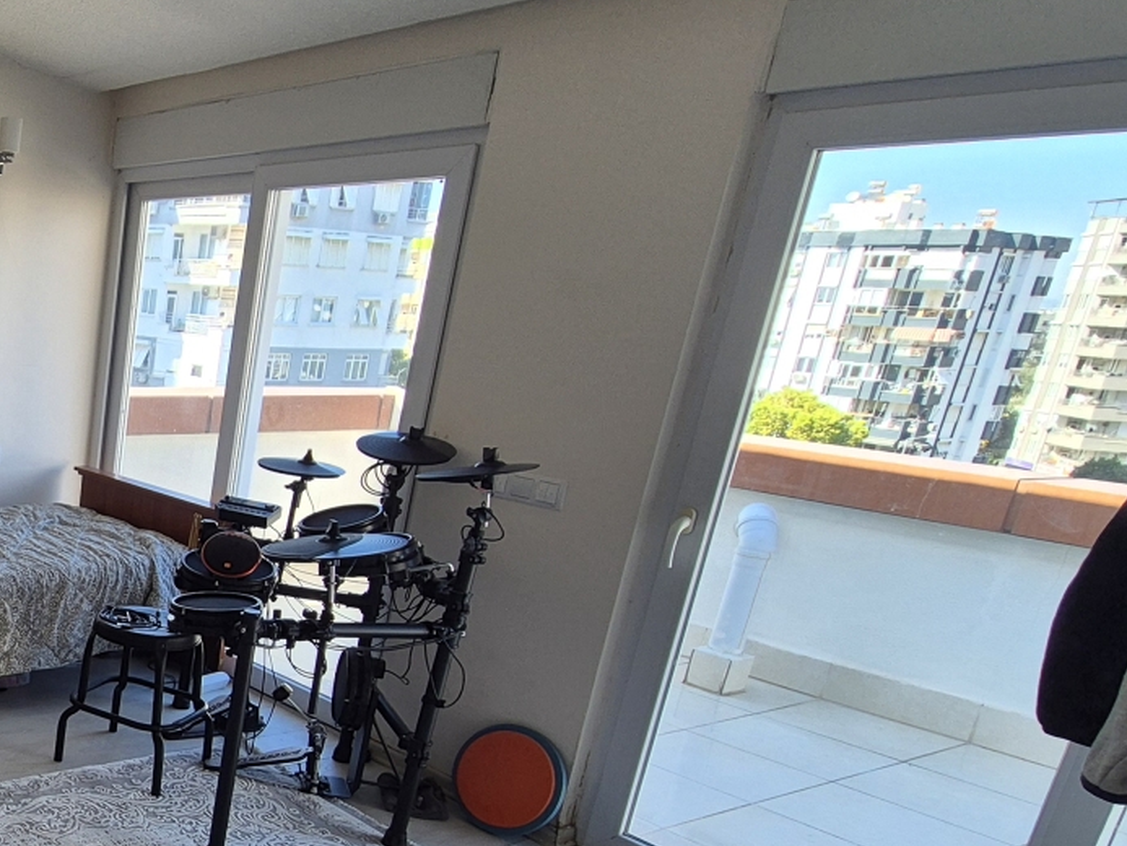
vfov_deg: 45.8
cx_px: -130
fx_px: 977
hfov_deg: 44.6
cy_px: 591
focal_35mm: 30
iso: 50
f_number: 2.2
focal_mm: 2.2
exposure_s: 1/221
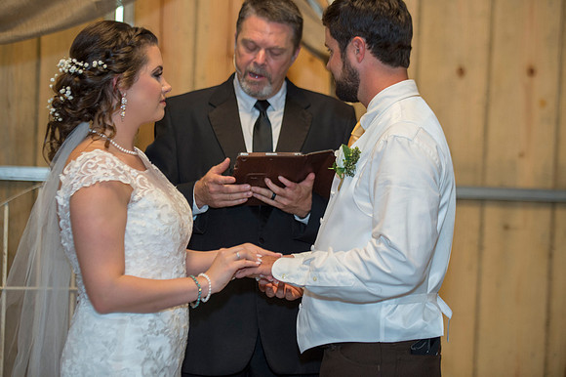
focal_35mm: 100
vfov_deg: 13.7
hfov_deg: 20.4
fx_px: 1571
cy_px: 188
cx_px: 283
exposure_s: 1/160
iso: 1600
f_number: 2.8
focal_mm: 100
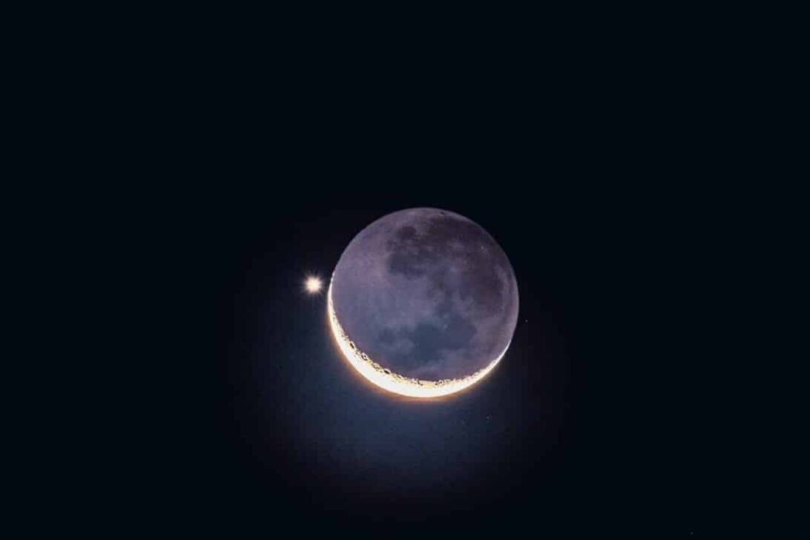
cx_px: 405
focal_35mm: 900
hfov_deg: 2.3
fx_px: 20248
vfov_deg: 1.5
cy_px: 270
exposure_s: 1/3
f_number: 8
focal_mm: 600
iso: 3200
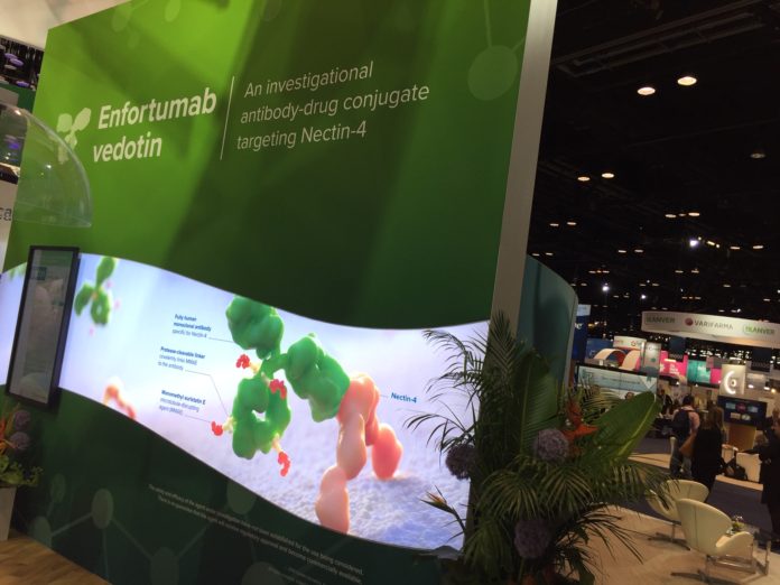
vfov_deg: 48.2
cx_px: 390
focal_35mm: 29
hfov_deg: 61.7
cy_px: 292
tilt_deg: +4.0
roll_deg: -7.8
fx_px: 653
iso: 32
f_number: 2.2
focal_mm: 4.15
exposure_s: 1/120
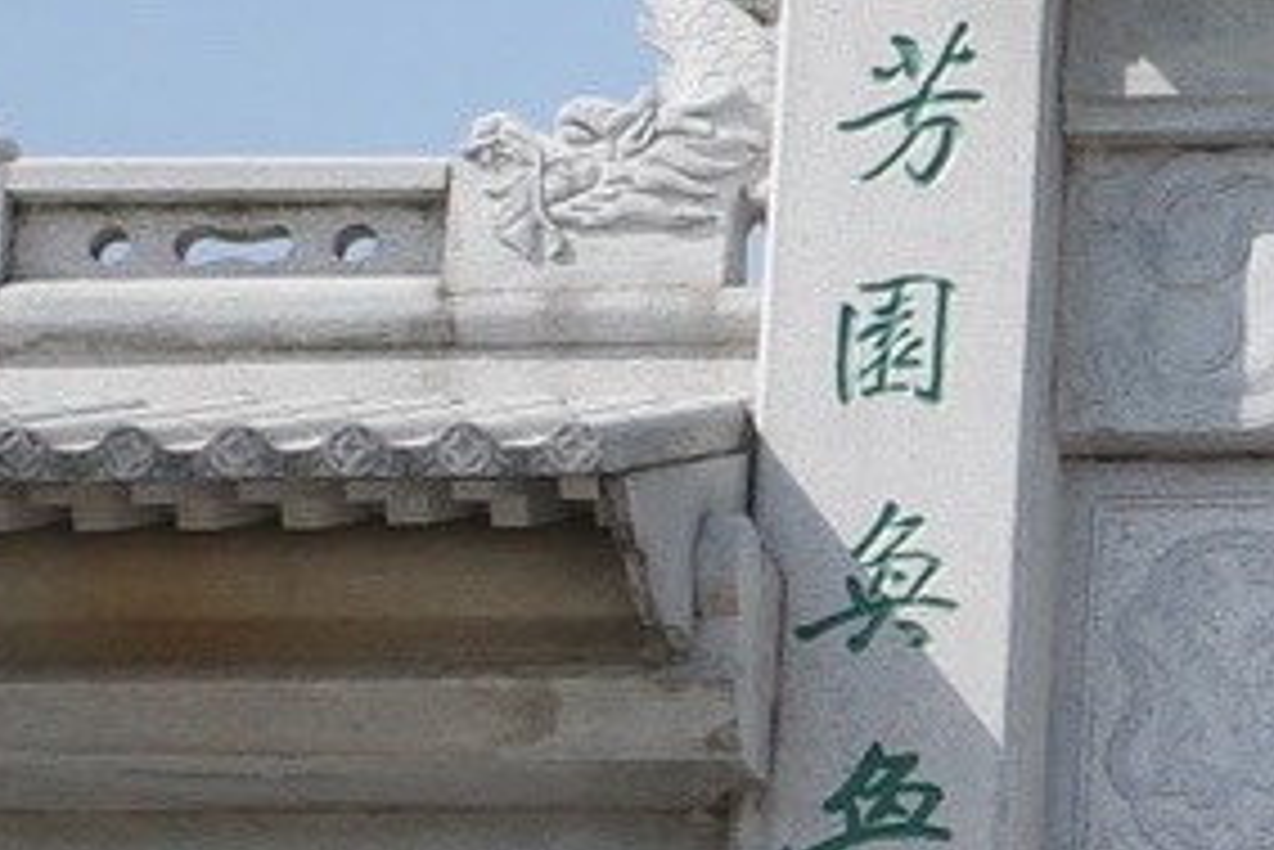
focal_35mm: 198
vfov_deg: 6.8
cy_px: 1480
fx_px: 7010
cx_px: 2183
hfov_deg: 9.9
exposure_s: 1/2000
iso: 640
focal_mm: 18.3
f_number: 5.6
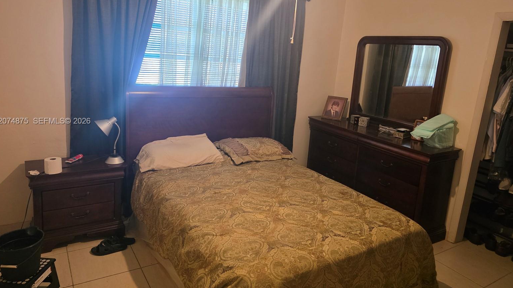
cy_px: 122
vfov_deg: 44.2
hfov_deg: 71.9
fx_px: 354
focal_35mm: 26
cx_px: 253
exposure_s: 1/120
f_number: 1.7
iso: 800
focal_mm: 6.3
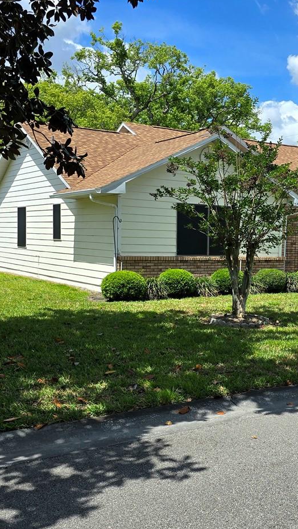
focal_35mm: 43
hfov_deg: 27.3
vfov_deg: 47.3
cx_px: 224
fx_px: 604
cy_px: 288
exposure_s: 1/909
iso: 12
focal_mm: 6.3
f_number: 1.7
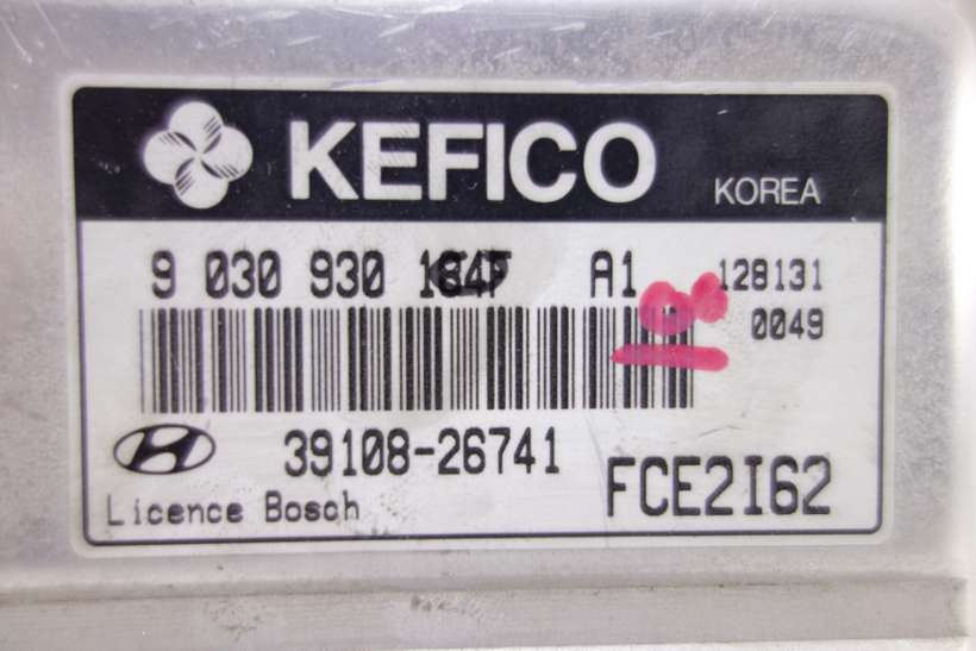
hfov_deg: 65.5
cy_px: 326
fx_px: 759
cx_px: 488
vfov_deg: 46.4
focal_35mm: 28
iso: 125
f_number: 1.8
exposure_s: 1/100
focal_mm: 10.4
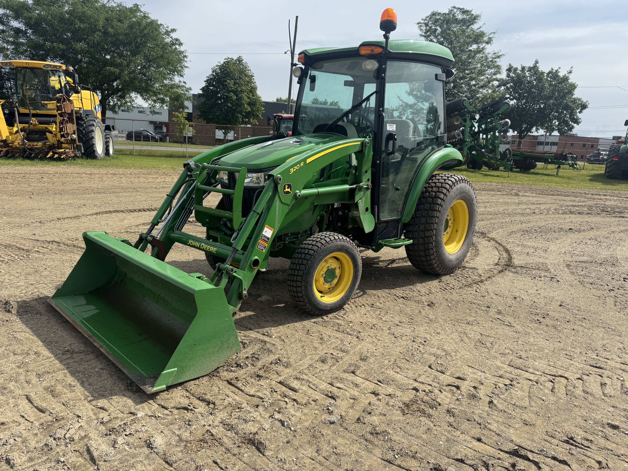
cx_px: 314
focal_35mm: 24
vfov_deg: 56.8
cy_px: 236
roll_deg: -4.5
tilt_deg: -12.7
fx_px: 435
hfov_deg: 71.6
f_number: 1.78
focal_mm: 6.76
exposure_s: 1/3802
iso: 80
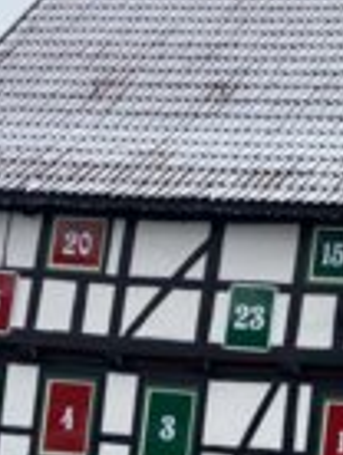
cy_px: 346
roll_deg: -3.6
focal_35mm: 81
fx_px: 1067
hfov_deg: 15.8
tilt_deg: +4.7
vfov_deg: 23.8
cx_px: 600
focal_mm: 3.99
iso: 25
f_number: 1.8
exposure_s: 1/121
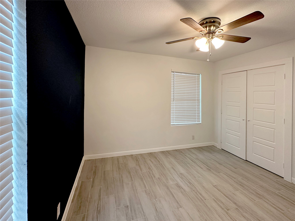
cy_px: 110
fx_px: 119
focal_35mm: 14
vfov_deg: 85.7
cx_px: 148
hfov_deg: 102.1
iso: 320
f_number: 2.2
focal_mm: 2.22
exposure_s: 1/60
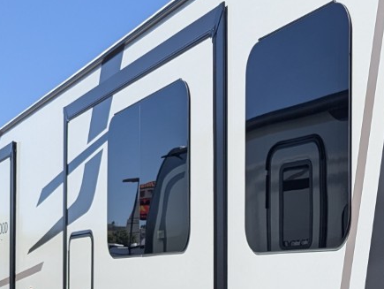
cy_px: 270
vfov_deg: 18.8
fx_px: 855
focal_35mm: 77
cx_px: 434
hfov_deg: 23.6
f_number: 1.85
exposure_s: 1/2463
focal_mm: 6.81
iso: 52
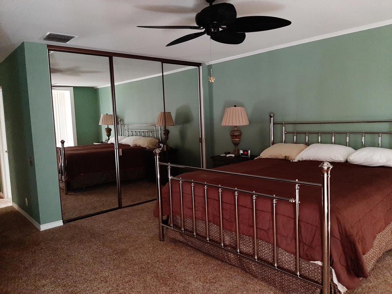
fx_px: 294
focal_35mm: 26
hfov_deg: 67.3
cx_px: 196
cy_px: 147
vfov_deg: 53.1
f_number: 1.7
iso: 400
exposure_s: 1/20
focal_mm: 3.93
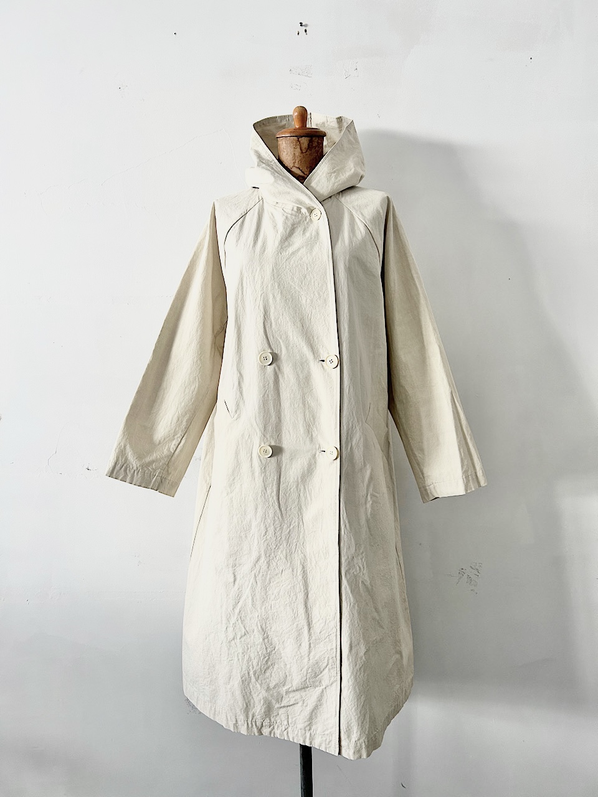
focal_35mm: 26
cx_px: 299
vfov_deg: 67.3
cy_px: 398
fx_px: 599
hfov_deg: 53.1
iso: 125
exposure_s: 1/85
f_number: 1.5
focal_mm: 5.7
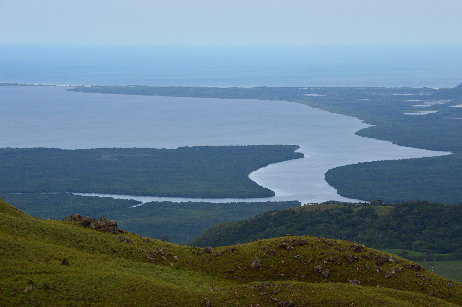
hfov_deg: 13.1
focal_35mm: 158
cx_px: 231
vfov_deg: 8.7
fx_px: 2019
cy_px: 154
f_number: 11
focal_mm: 105
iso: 400
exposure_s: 1/400
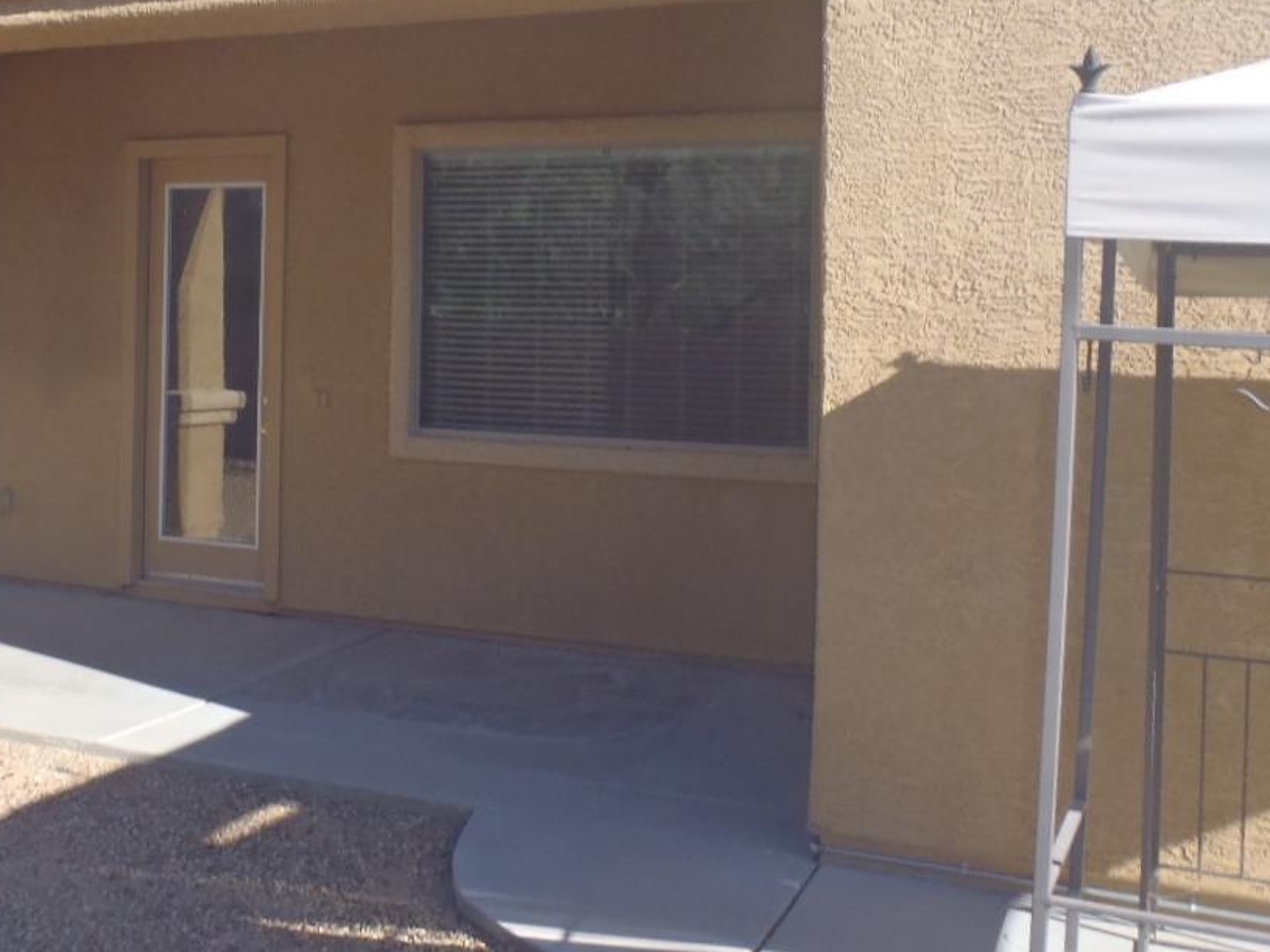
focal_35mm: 44
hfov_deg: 42.4
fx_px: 1614
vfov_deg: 32.3
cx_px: 433
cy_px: 256
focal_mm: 5
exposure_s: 1/500
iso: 125
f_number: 3.9
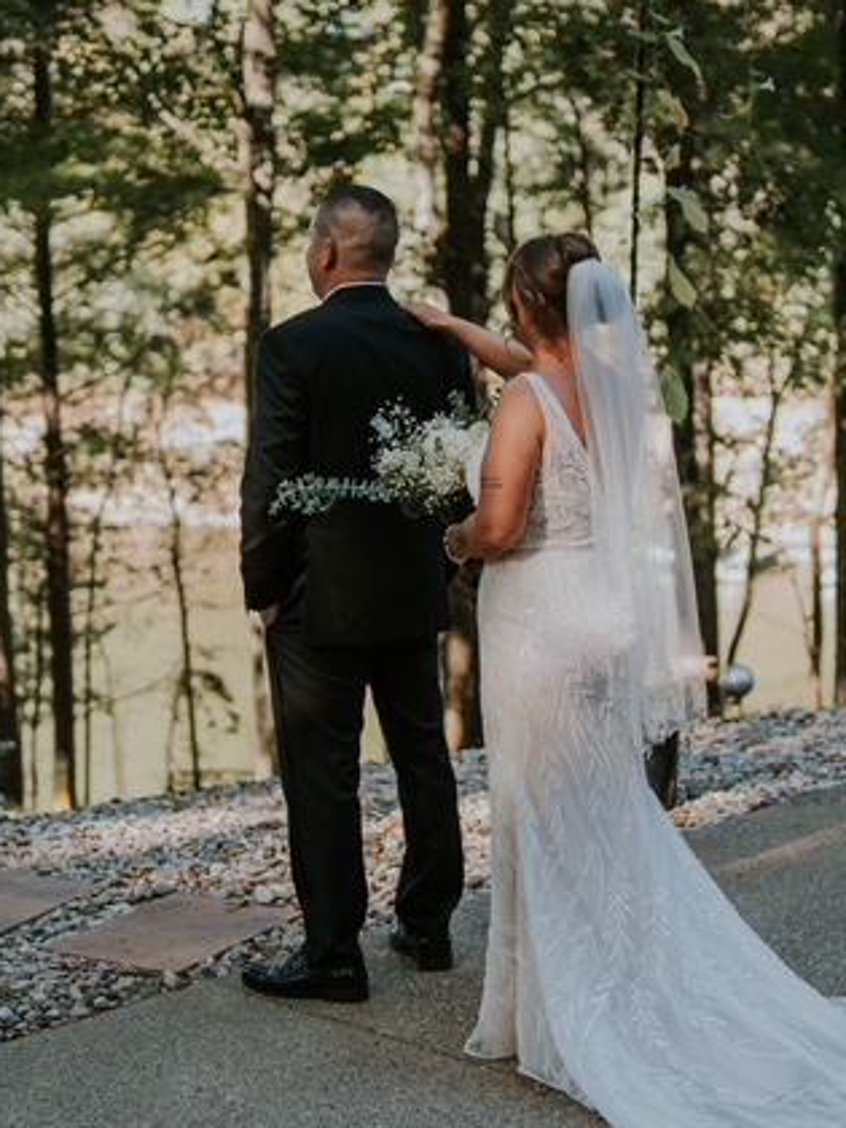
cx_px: 459
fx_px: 2151
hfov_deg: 22.2
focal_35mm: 66
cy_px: 564
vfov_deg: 29.4
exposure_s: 1/2000
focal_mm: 30
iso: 500
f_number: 1.4
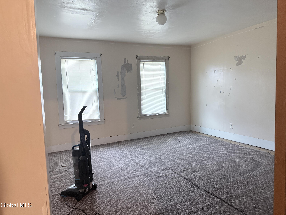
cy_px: 108
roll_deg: +2.3
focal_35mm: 24
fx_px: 198
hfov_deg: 71.6
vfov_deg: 56.8
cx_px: 143
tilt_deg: -4.1
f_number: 1.78
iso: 640
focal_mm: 6.76
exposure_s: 1/60
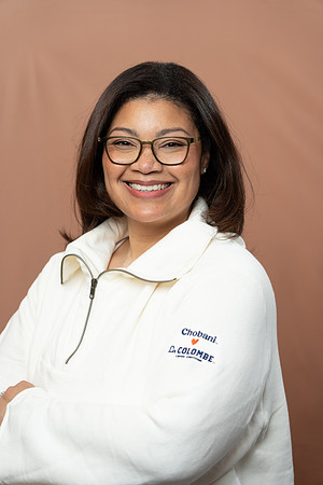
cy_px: 242
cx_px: 162
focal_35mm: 93
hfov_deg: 14.7
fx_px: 1252
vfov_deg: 21.9
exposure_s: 1/160
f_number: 4
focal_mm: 93
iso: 320
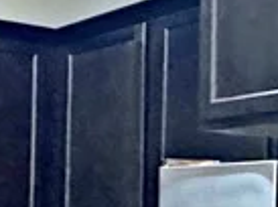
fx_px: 841
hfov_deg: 17.6
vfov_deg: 13.8
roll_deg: -1.9
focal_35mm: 105
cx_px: -79
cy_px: 209
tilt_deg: +0.3
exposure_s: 1/60
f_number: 2.2
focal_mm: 2.22
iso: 400
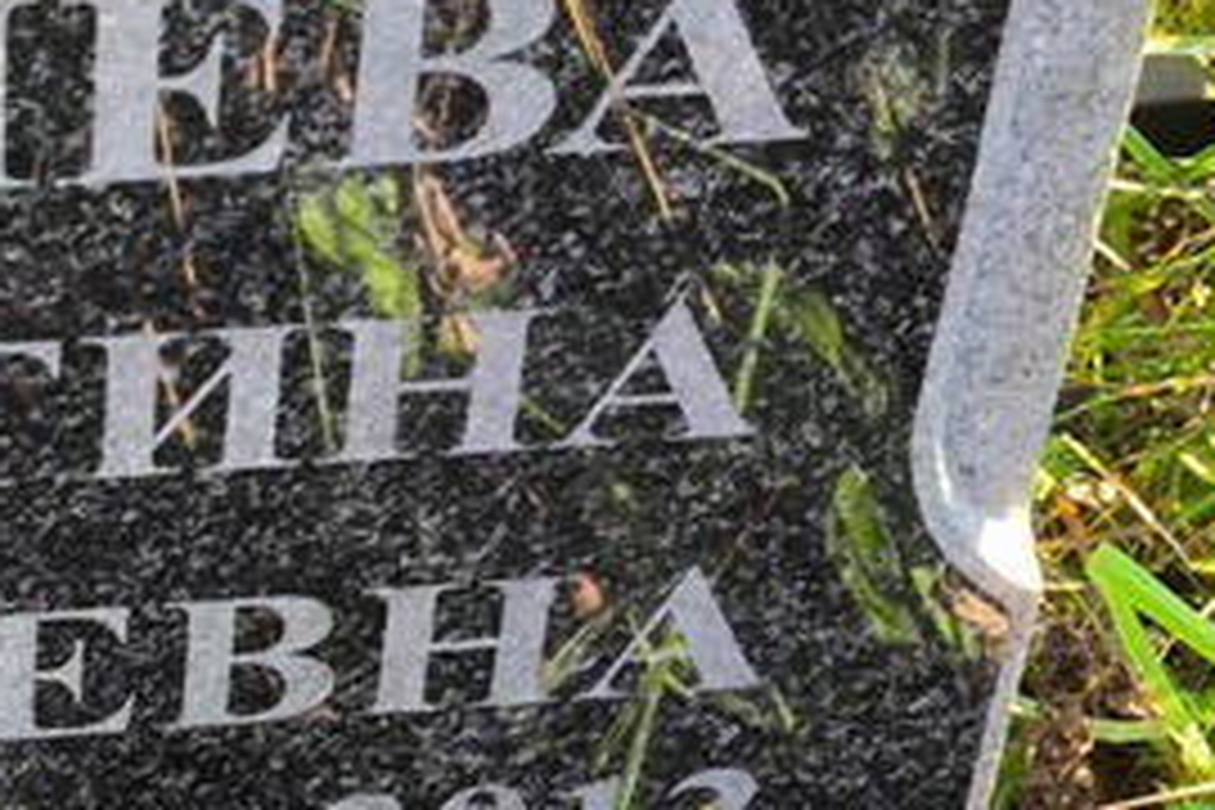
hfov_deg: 13.1
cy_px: 576
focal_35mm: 154
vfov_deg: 8.9
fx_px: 5197
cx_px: -25
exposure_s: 1/120
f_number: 1.7
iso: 64
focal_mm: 4.71
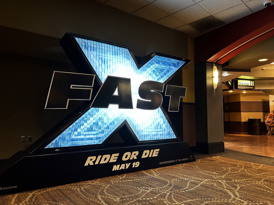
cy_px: 102
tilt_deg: +4.5
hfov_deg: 67.3
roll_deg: +0.0
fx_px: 206
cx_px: 137
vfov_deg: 53.1
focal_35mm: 26
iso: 125
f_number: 1.5
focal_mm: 5.7
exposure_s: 1/60
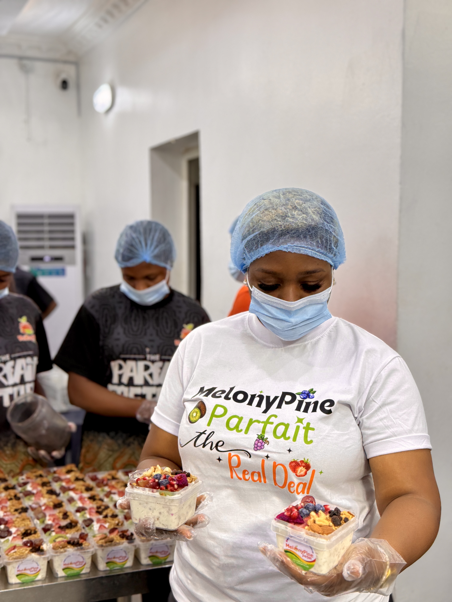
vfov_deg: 39.7
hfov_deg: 30.3
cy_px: 301
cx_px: 226
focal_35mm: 48
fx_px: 836
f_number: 1.78
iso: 64
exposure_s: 1/250
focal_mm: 6.76
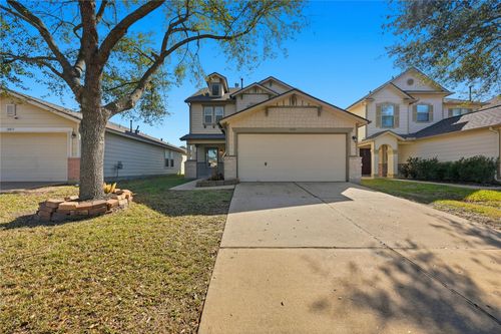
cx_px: 250
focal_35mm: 16
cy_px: 167
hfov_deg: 95.0
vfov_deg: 72.0
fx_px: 230
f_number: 9
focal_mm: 16.5
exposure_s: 1/3200
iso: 400
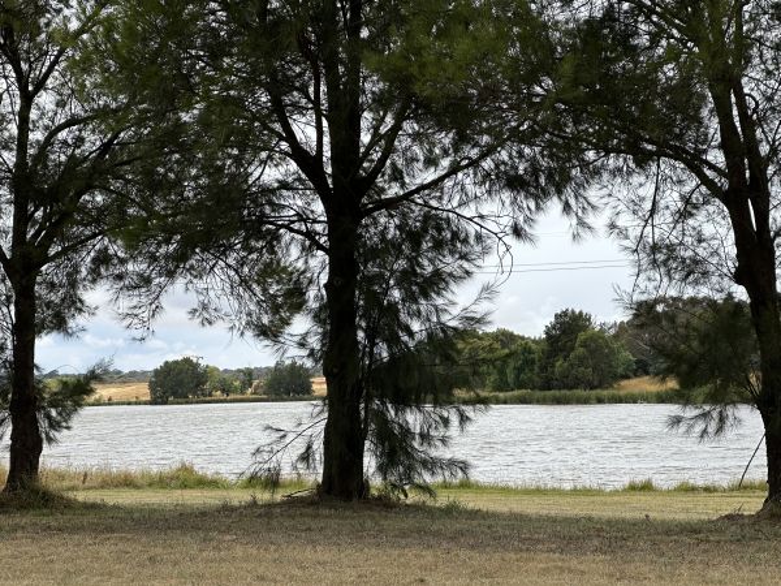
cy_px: 293
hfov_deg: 25.3
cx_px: 390
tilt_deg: +3.0
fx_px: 1737
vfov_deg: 19.1
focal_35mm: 77
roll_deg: +1.0
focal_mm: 9
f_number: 2.8
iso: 32
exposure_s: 1/431
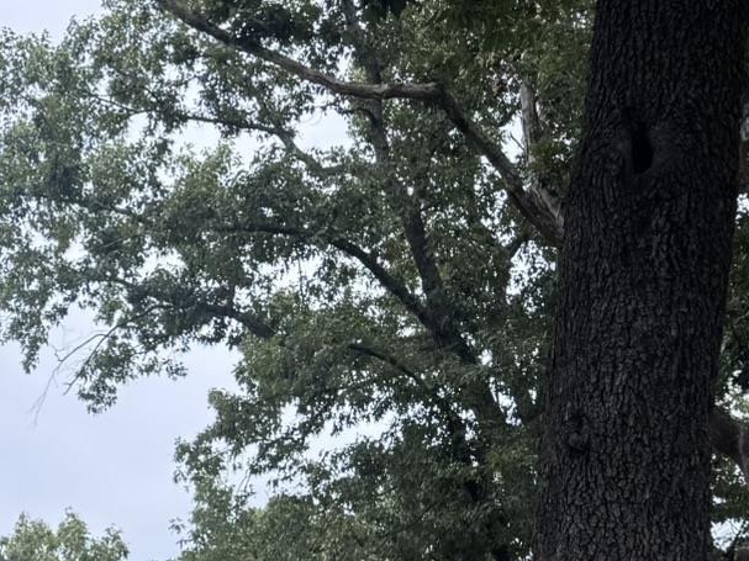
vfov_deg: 16.6
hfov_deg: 21.9
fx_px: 1752
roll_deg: -1.0
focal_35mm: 81
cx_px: -199
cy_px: 829
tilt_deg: +6.4
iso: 80
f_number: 1.78
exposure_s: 1/1560
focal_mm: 6.76
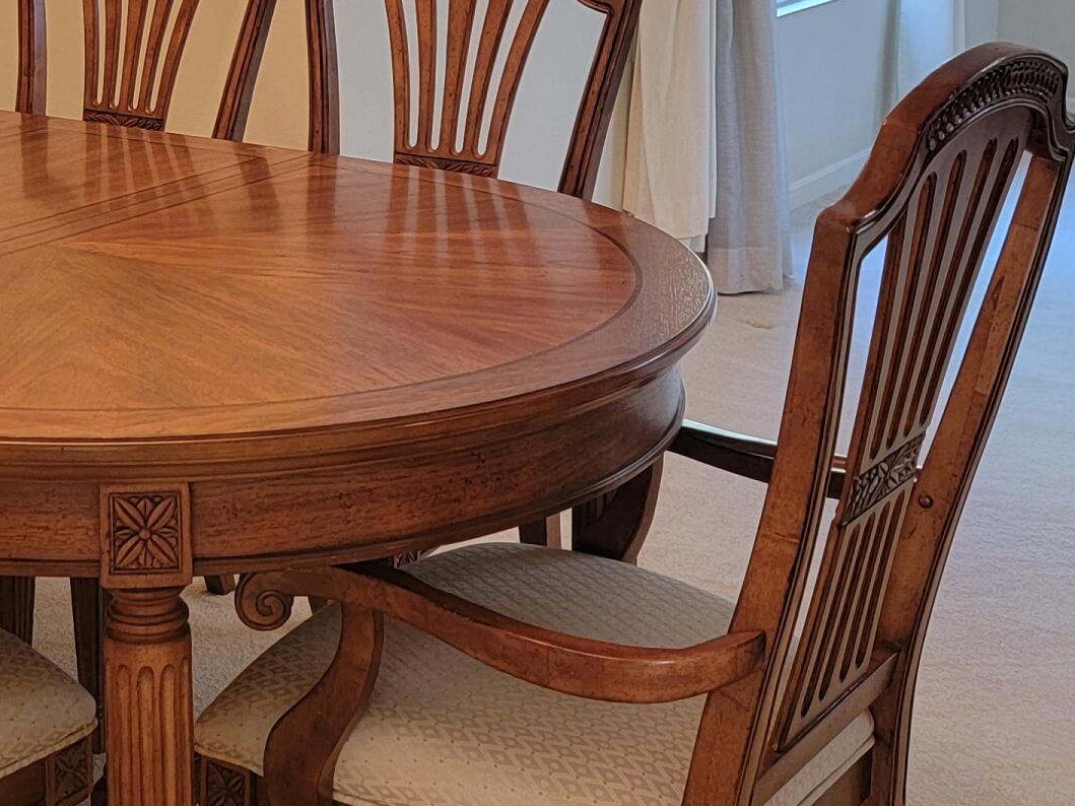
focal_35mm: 68
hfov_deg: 27.9
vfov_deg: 20.9
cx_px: 189
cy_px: 11
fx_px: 2112
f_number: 1.8
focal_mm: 6.7
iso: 250
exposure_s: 1/40
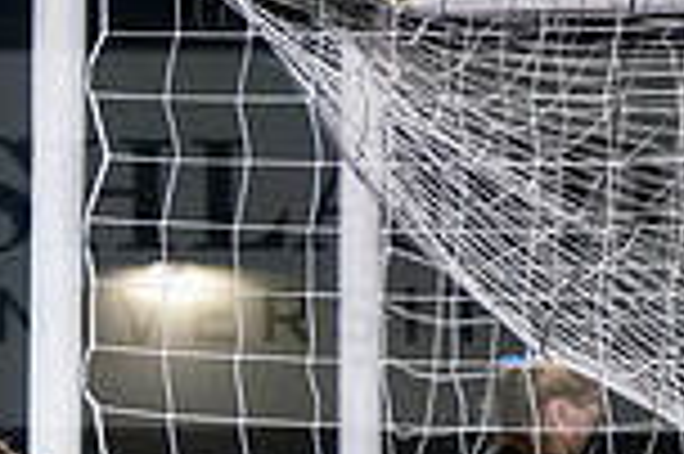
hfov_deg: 2.7
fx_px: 14519
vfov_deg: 1.8
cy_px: 596
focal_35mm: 765
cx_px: -477
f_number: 2.8
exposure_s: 1/1000
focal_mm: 200
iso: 8000
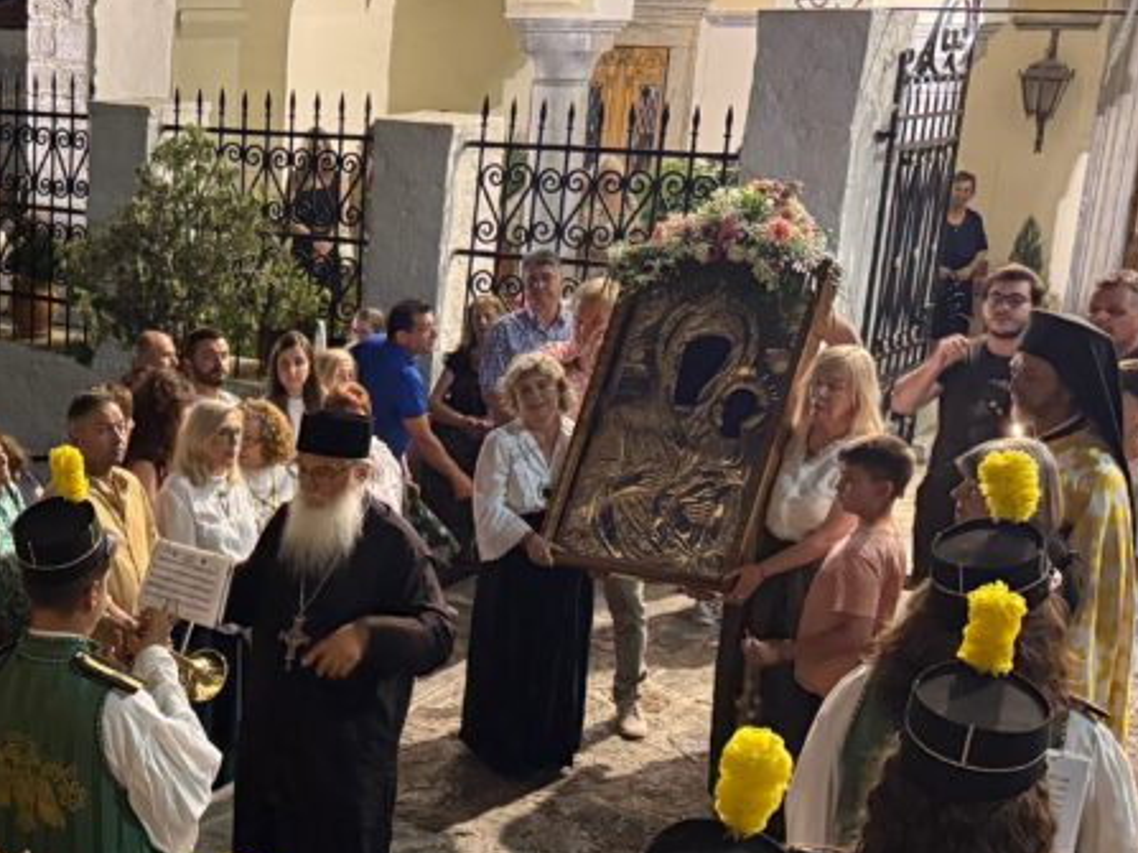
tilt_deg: -15.4
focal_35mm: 55
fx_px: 1808
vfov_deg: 26.5
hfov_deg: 32.6
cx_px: 51
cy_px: 517
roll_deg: +0.0
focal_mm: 6.76
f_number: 1.78
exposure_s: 1/33
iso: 800
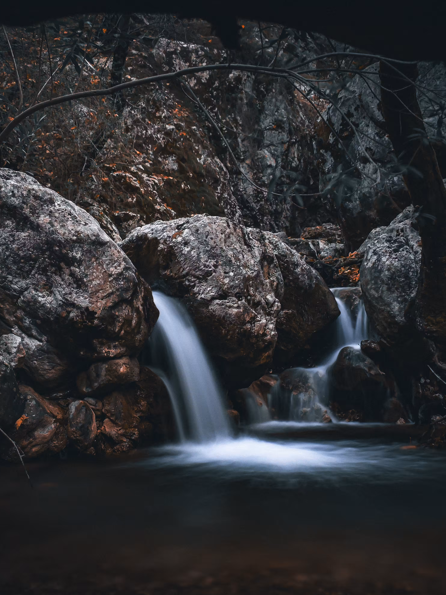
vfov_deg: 39.7
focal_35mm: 48
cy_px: 297
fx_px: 825
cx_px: 210
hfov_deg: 30.3
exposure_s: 2
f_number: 4.5
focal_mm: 22
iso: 100
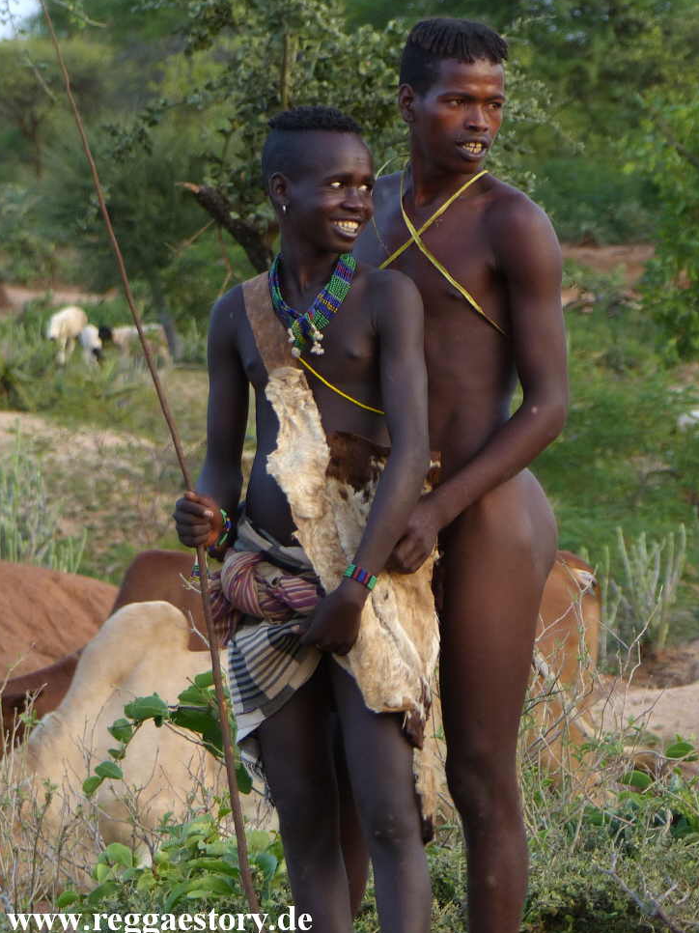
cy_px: 455
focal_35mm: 233
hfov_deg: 6.4
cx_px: 352
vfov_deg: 8.5
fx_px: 6276
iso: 100
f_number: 2.8
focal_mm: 40.4
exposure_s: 1/100
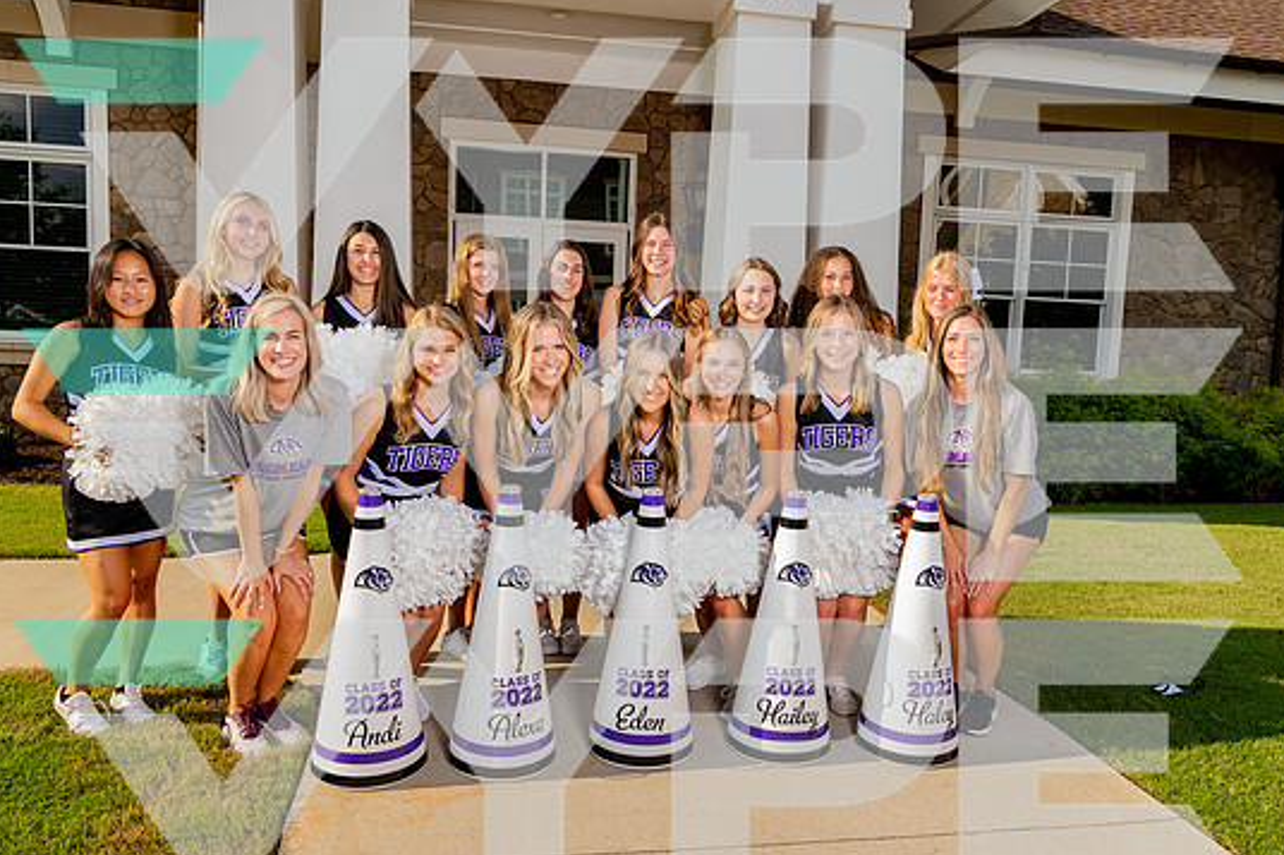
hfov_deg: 69.4
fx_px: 927
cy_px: 456
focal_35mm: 26
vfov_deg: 49.5
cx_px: 632
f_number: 9
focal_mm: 24
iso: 200
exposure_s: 1/250
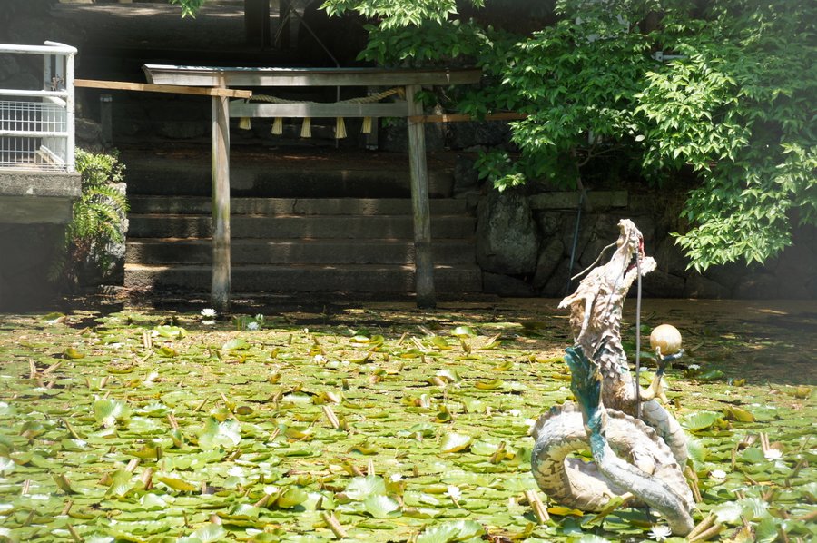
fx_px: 2890
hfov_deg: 16.1
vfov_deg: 10.7
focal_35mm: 128
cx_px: 408
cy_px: 272
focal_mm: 85
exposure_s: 1/200
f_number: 6.3
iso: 200
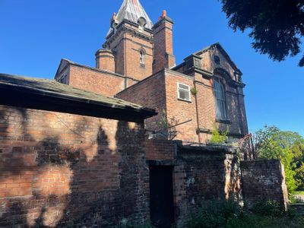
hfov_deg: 67.3
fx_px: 228
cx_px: 152
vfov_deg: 53.1
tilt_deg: +12.0
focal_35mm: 26
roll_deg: +2.8
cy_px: 114
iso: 32
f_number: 1.6
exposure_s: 1/1319
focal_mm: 4.2
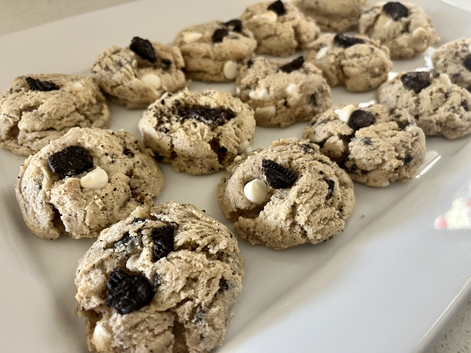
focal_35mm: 26
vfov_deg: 53.1
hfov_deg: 67.3
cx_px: 236
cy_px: 176
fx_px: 354
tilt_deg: -46.1
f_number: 1.6
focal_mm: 5.1
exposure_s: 1/60
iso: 500
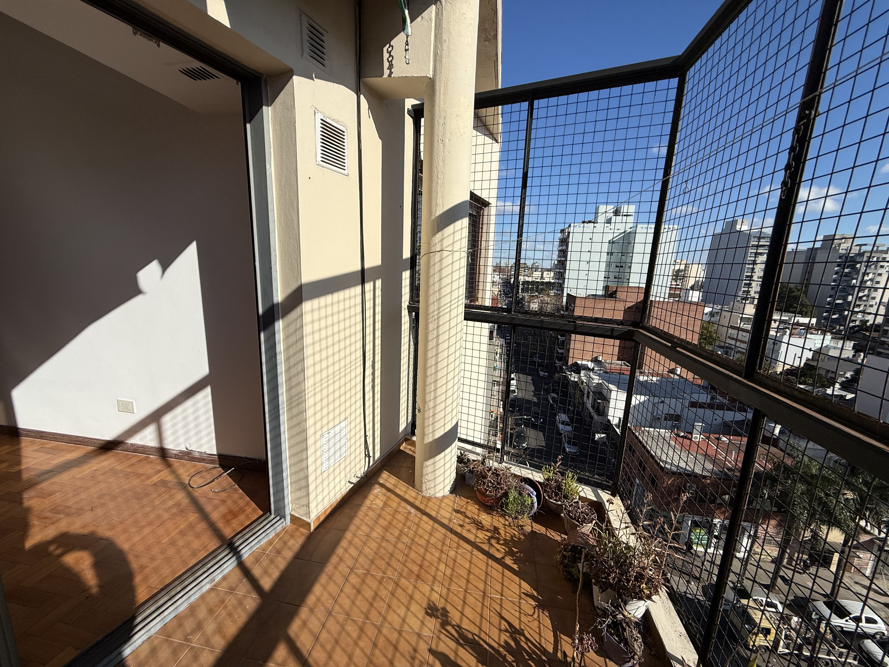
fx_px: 360
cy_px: 334
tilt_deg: -10.2
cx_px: 444
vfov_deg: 85.7
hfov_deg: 102.1
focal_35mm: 14
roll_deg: -2.2
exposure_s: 1/4149
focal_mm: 2.22
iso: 50
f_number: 2.2
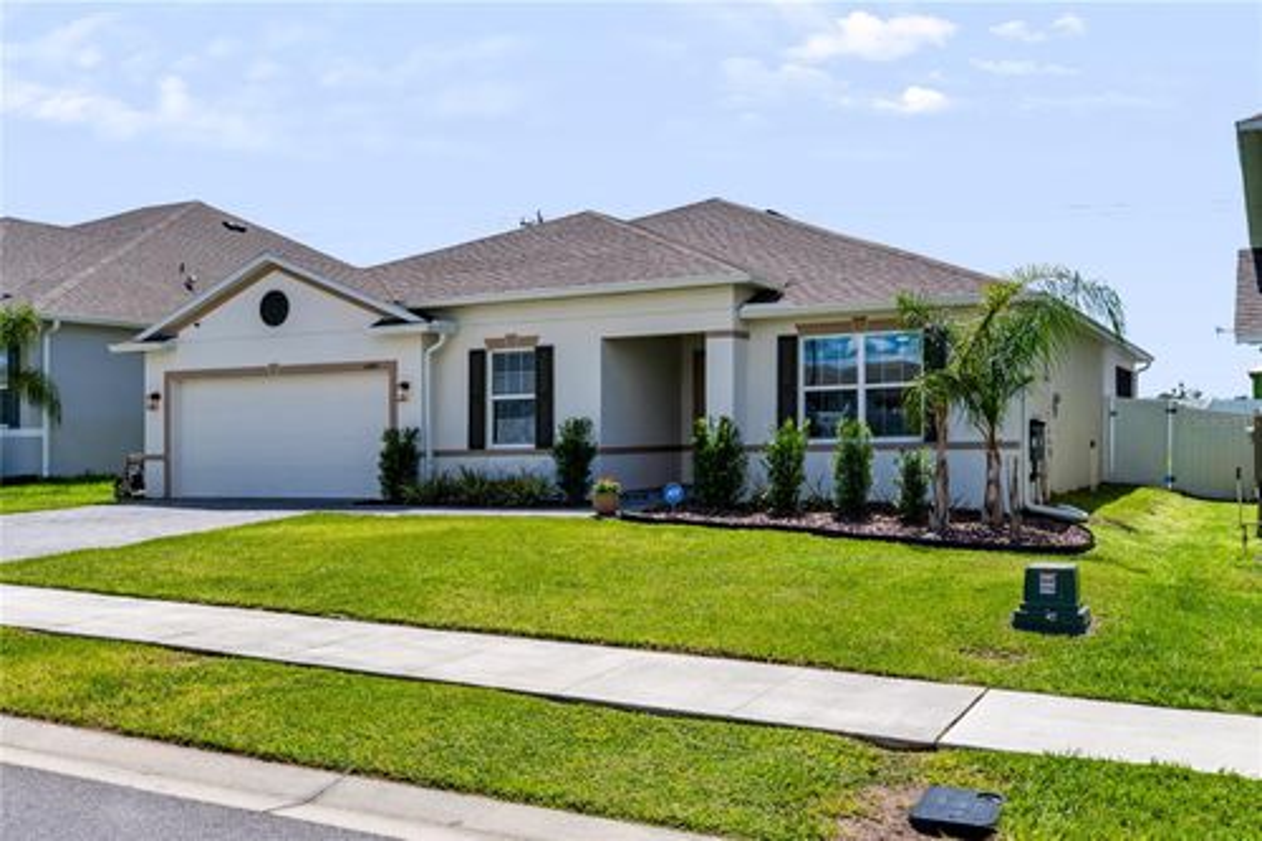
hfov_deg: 54.5
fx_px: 1226
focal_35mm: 35
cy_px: 420
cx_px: 631
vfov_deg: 37.8
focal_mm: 35
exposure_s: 1/5000
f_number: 7.1
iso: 500
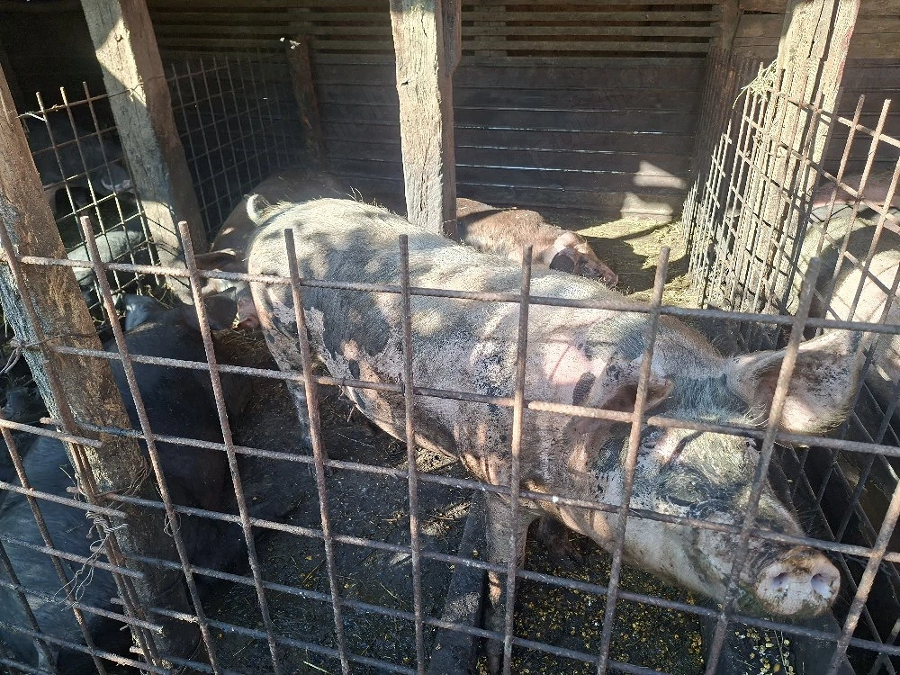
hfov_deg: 73.9
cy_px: 338
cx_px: 450
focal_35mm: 23
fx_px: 598
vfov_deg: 58.9
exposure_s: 1/139
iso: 40
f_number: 1.8
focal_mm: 5.54
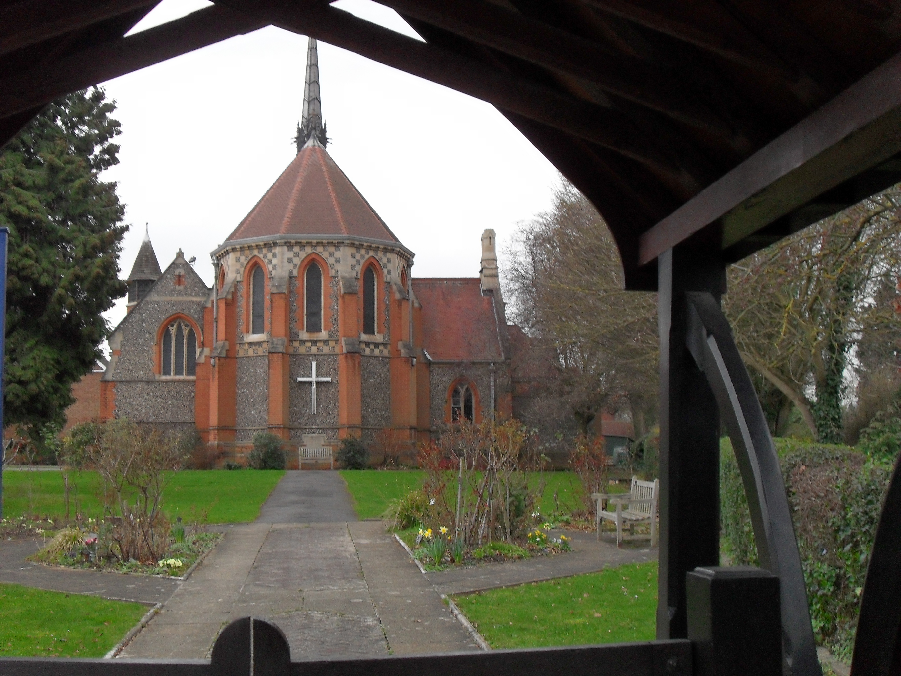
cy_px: 338
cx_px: 450
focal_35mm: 50
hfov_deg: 38.2
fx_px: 1301
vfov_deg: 29.1
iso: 160
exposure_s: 1/45
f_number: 3.3
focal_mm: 8.8
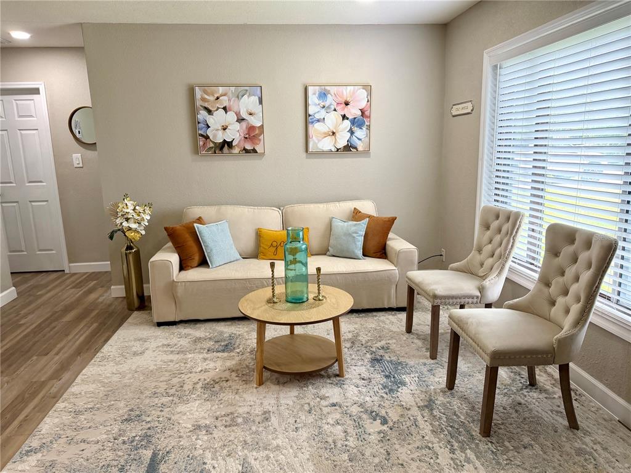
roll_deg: +1.5
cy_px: 236
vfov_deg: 56.8
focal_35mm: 24
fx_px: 437
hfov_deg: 71.6
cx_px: 316
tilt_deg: -11.5
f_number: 1.78
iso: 200
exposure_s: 1/226
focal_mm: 6.76
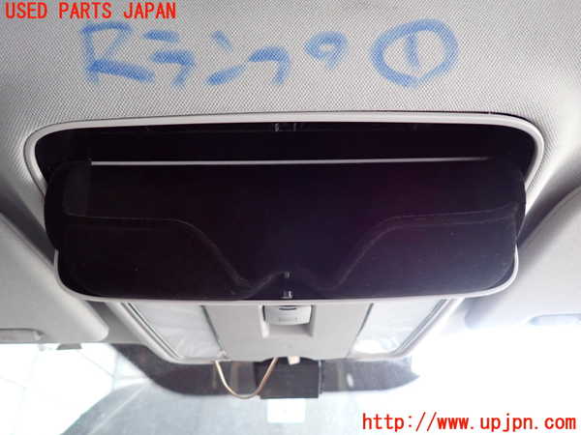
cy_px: 218
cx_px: 290
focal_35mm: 25
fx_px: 420
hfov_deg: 69.4
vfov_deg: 54.9
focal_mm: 4.5
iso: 1000
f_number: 2
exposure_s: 1/30
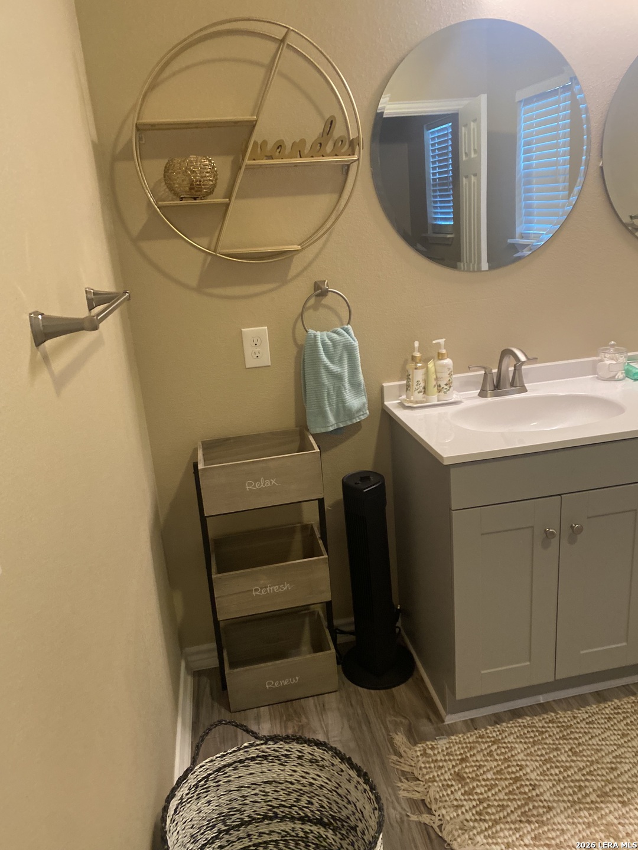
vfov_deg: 67.3
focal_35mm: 26
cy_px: 425
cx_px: 319
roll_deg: +4.2
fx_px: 639
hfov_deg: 53.1
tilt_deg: -15.2
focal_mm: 4.25
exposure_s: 1/60
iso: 320
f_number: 1.8
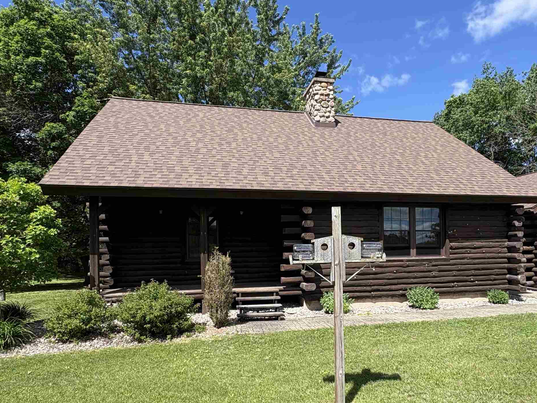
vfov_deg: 58.2
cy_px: 248
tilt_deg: +0.3
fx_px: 357
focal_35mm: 23
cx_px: 301
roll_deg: +0.8
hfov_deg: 73.6
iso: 40
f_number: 2.2
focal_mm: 2.22
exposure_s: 1/921
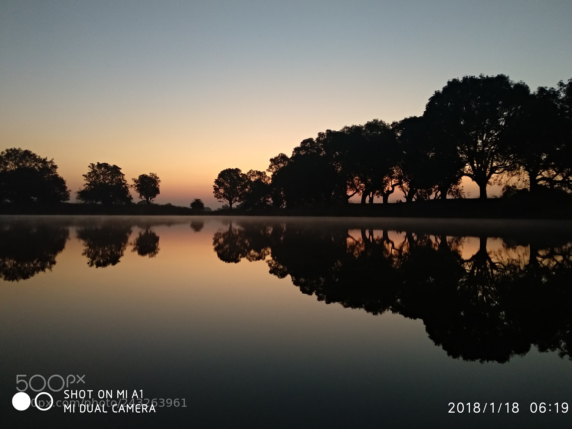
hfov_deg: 65.3
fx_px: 446
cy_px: 209
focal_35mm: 27
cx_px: 290
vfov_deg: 51.4
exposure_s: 1/17
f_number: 2.2
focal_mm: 3.81
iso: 1250
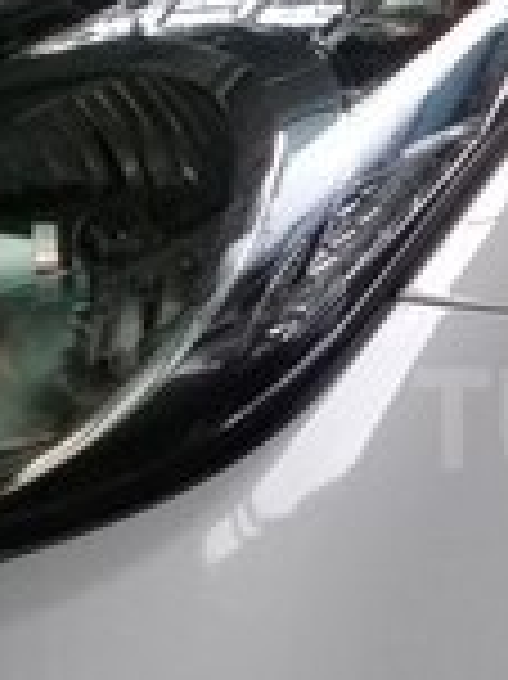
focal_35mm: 102
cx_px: 760
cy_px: 419
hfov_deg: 13.6
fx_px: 1999
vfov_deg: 19.2
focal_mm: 3.3
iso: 125
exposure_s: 1/33
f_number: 2.2
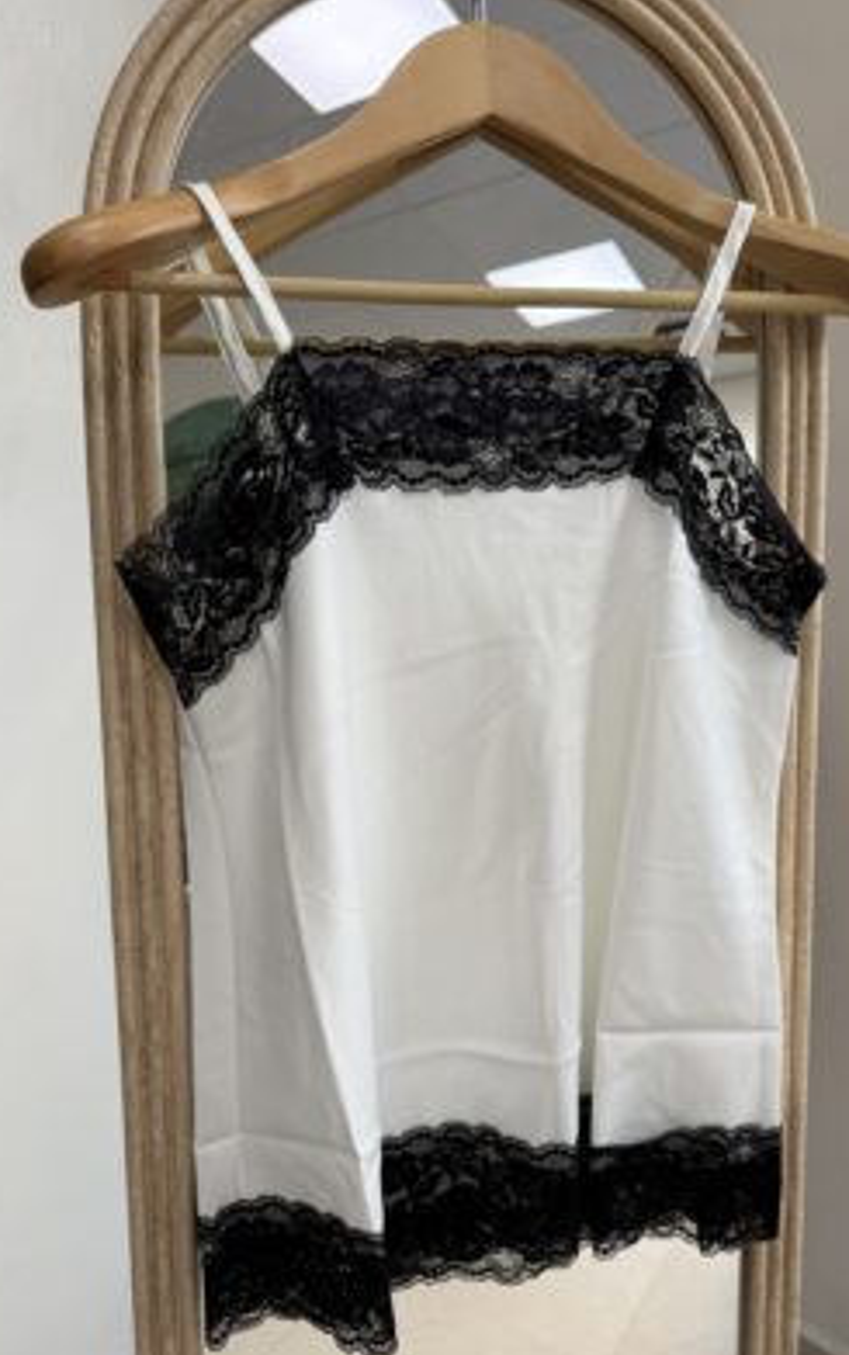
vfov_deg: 70.4
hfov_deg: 47.5
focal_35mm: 26
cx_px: 496
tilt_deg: -13.4
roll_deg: -1.9
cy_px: 686
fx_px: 961
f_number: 1.78
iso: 64
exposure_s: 1/160
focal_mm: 6.76
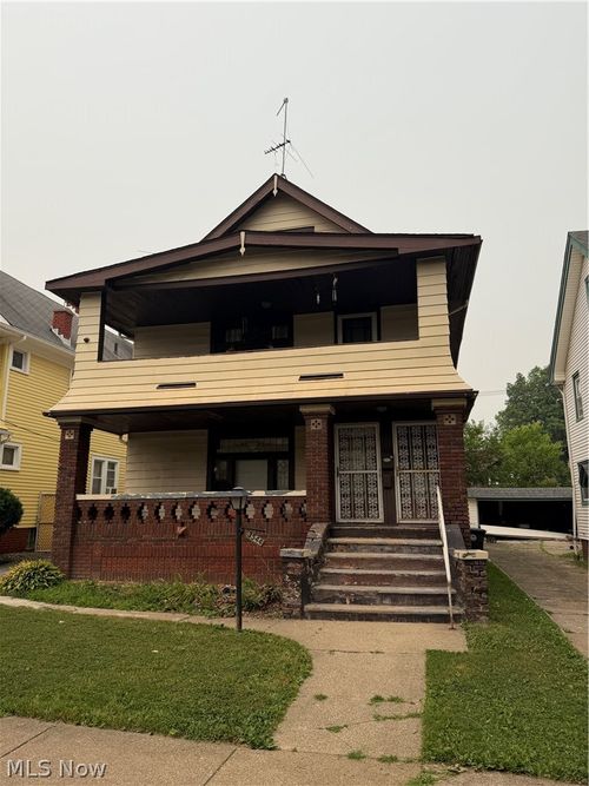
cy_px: 393
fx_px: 545
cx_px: 294
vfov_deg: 71.6
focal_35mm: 24
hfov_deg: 56.8
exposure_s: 1/6173
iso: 80
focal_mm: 6.76
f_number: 1.78
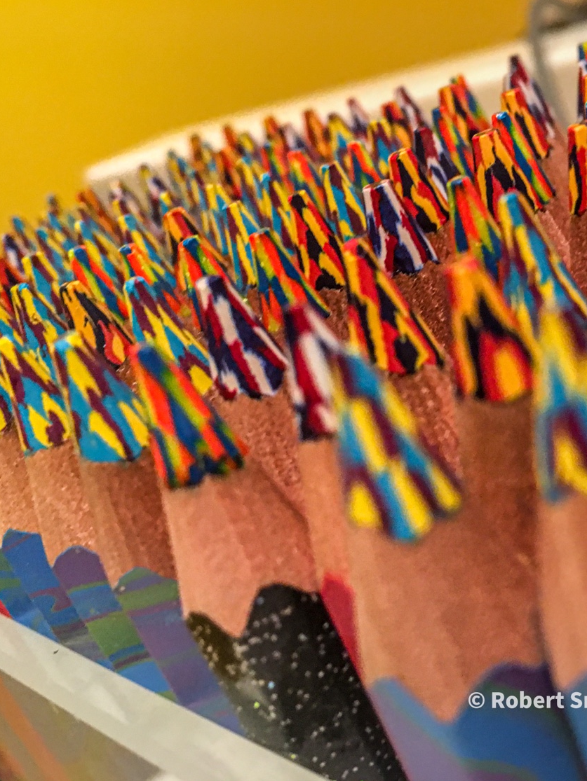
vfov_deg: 47.8
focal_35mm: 39
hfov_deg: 35.7
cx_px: 466
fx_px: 881
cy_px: 388
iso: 100
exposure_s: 1/15
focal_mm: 4.15
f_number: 2.2
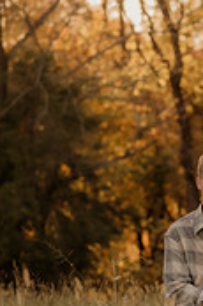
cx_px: 212
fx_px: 1653
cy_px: 196
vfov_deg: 10.6
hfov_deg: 7.0
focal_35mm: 195
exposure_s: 1/1250
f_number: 1.8
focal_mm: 50
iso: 250
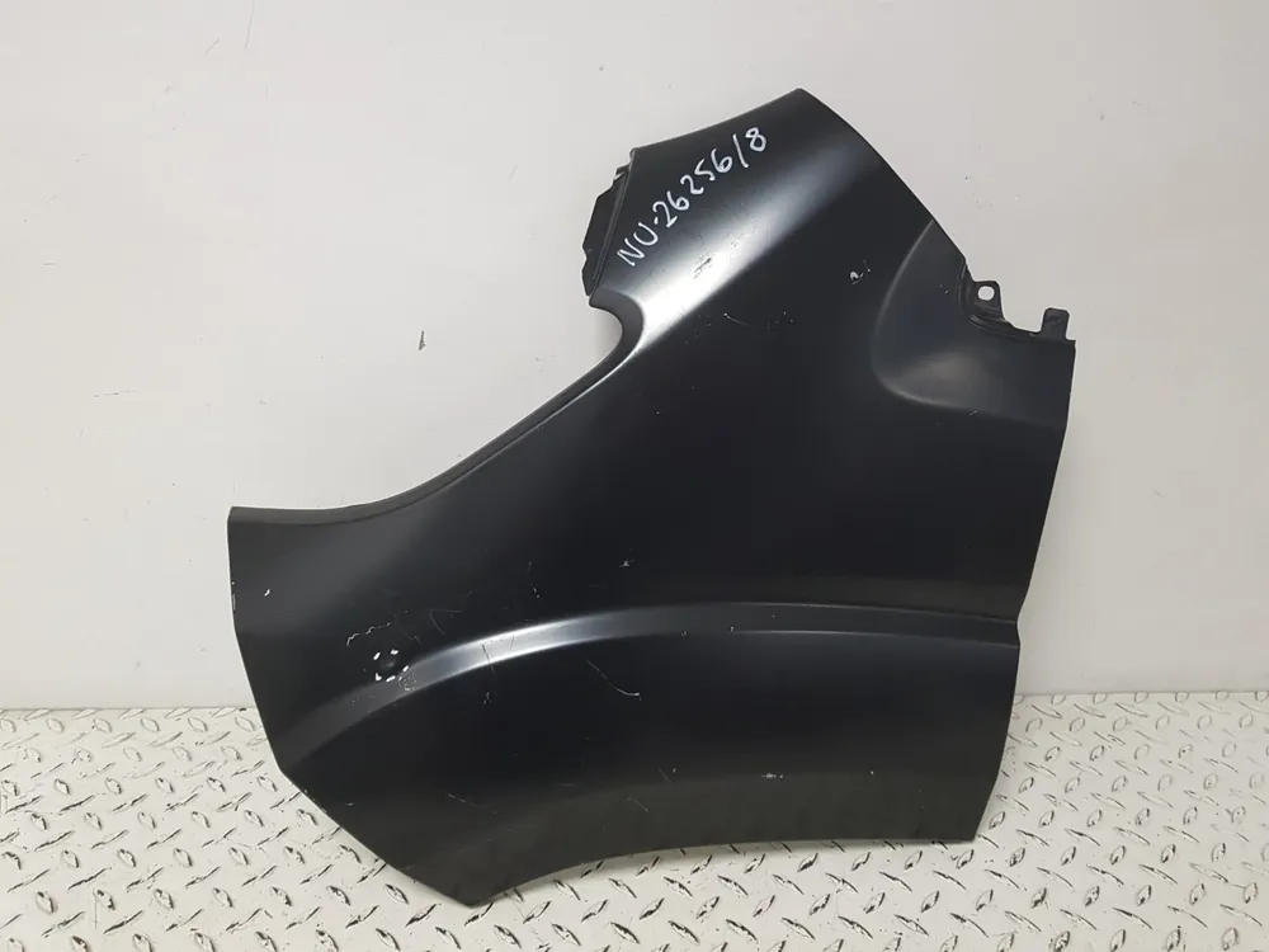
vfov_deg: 53.1
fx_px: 953
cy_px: 476
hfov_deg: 67.3
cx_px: 634
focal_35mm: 26
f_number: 1.7
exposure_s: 1/50
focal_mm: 4.2
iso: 160
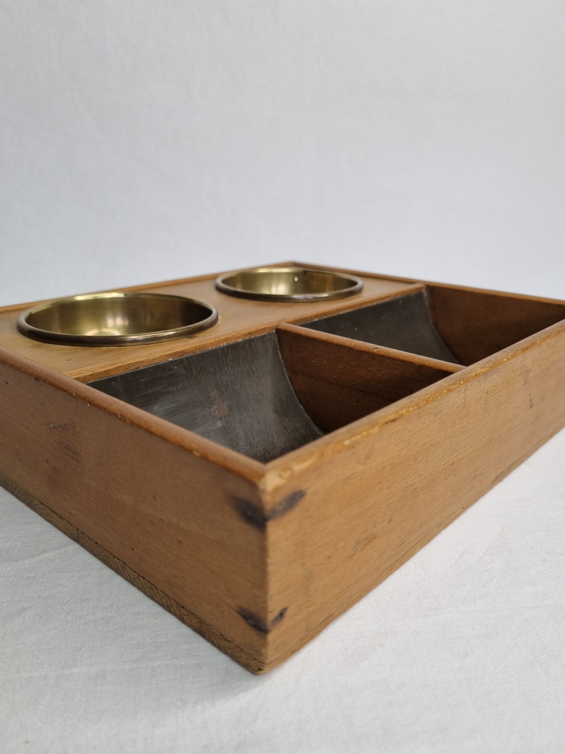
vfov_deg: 65.3
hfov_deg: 51.4
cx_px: 280
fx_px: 588
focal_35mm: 27
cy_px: 386
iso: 50
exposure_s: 1/212
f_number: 1.8
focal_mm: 5.4
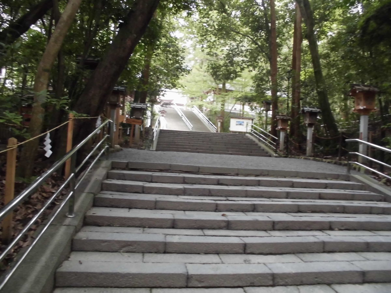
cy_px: 146
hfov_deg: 67.3
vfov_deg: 53.1
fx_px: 294
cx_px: 196
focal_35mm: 26
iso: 400
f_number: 3.5
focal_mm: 4.6
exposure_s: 1/13
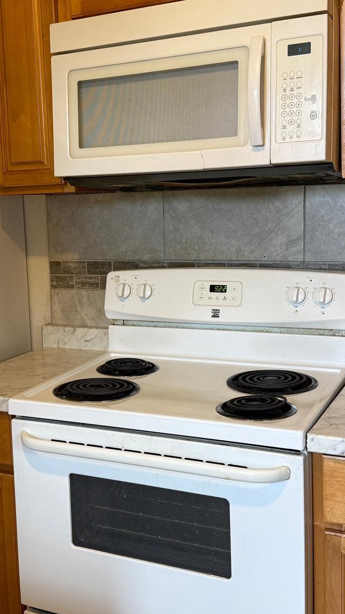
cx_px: 109
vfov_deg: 45.5
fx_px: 732
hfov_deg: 26.3
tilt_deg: -5.0
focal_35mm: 45
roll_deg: +2.1
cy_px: 288
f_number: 1.78
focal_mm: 6.76
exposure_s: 1/60
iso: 200
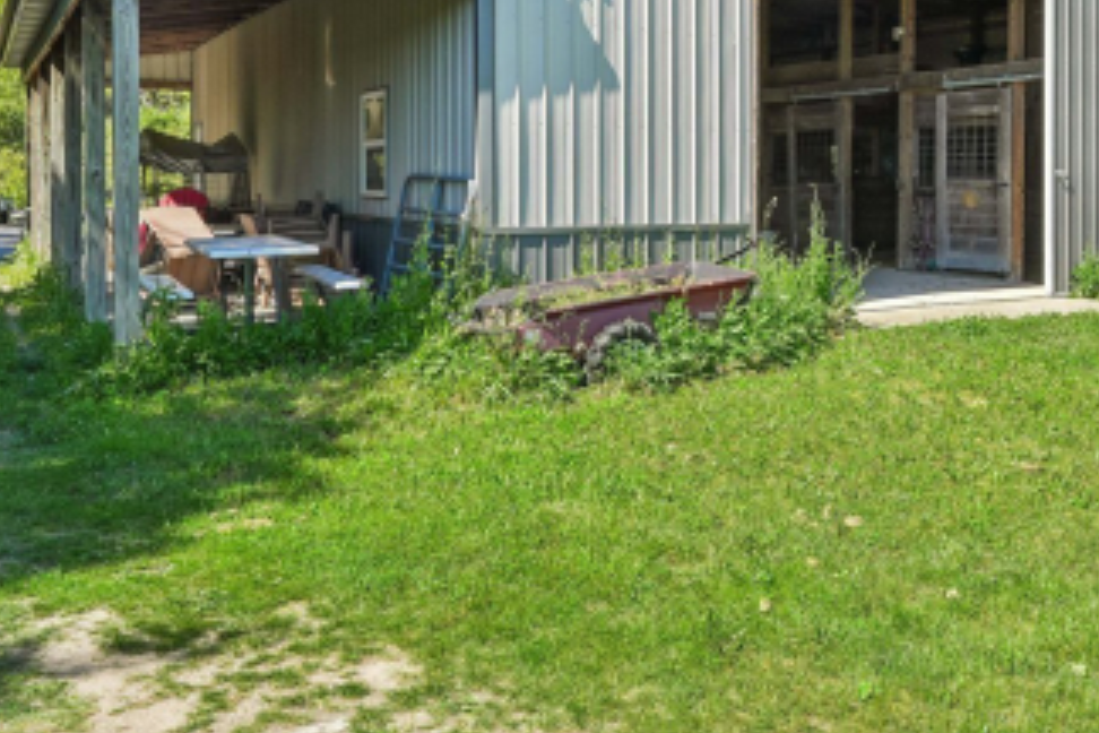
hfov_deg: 48.1
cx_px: 858
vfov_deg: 32.0
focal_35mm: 38
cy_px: -10
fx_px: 1165
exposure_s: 1/125
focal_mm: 16.5
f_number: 8
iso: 100
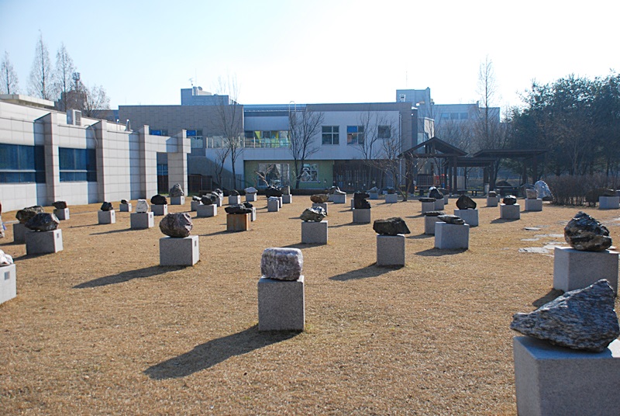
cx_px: 310
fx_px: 673
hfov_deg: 49.5
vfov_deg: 34.3
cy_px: 208
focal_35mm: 39
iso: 400
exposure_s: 1/2500
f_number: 4
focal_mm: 26
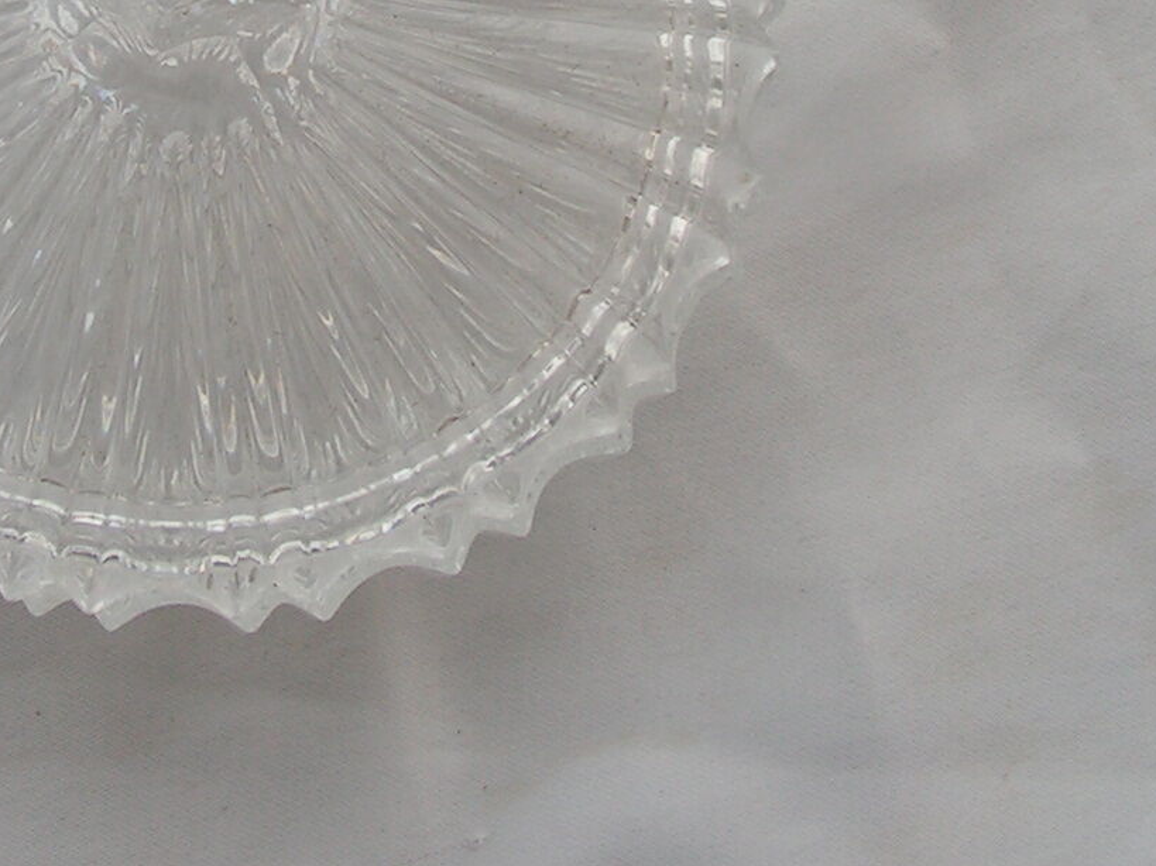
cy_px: -68
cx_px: 305
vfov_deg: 16.0
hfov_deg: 21.6
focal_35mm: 90
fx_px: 3005
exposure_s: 1/400
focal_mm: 6
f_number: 4.8
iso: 64
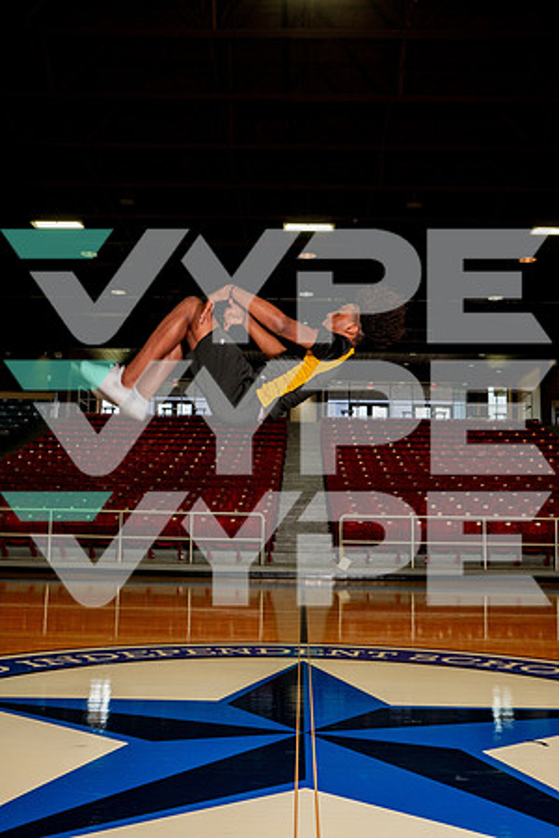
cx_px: 280
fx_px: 815
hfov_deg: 37.9
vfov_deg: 54.4
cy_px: 419
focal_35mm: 35
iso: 800
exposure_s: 1/320
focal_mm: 35
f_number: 7.1
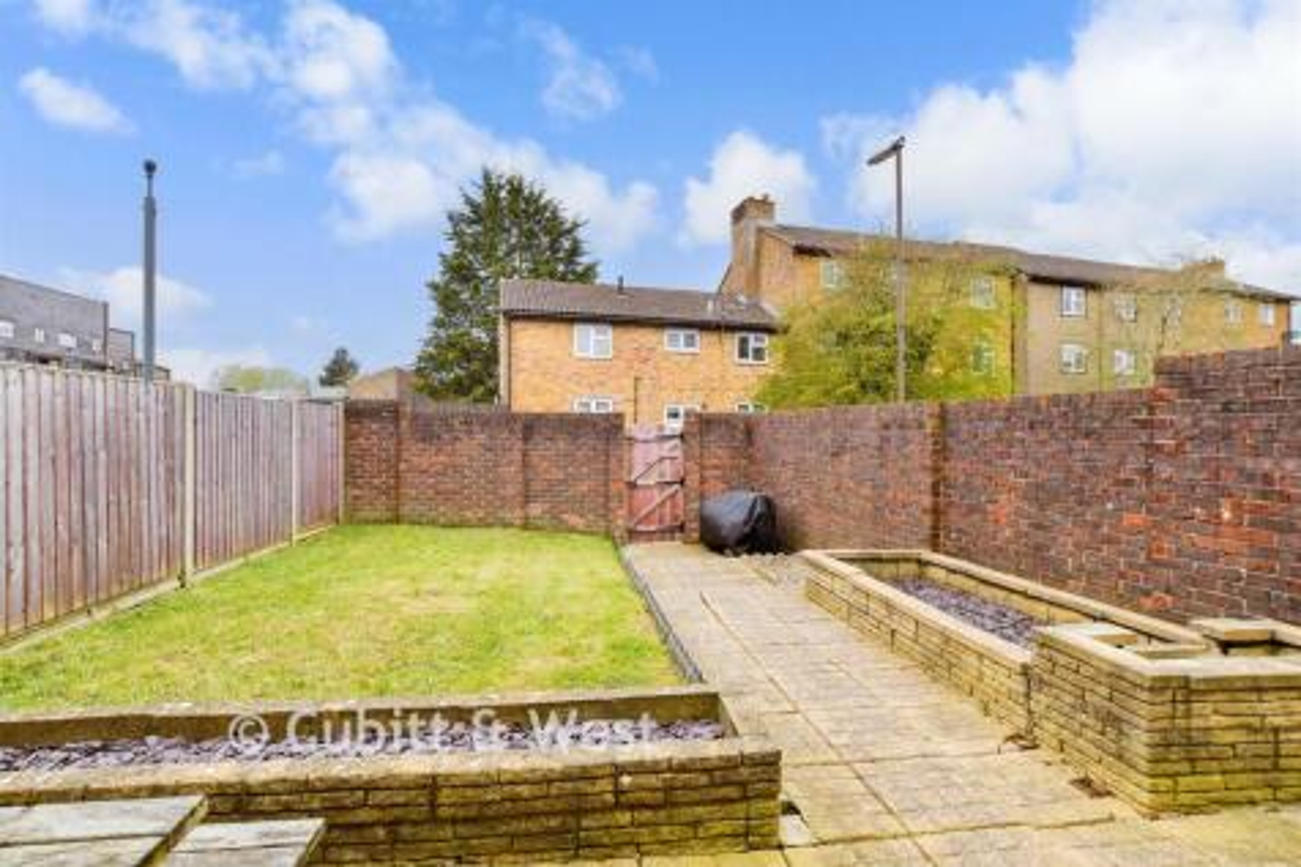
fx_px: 542
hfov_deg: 100.4
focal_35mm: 15
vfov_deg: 77.3
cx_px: 650
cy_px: 434
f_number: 8
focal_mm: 10
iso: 160
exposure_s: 1/200
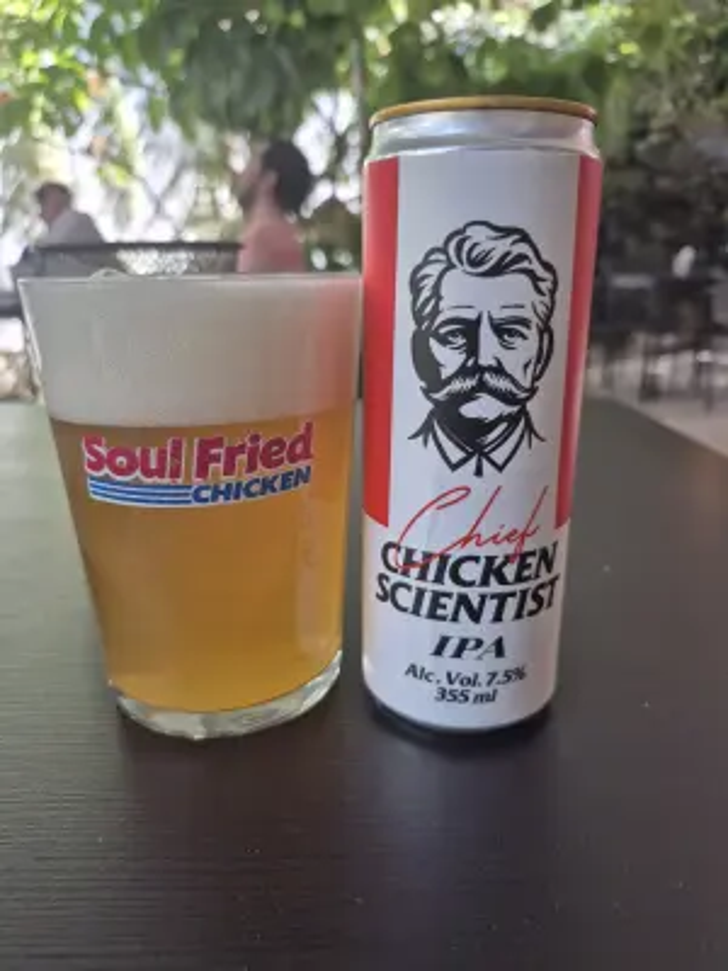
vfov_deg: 73.9
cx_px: 364
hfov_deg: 58.9
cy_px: 486
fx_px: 645
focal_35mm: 23
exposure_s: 1/120
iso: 64
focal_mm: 5.4
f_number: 1.8
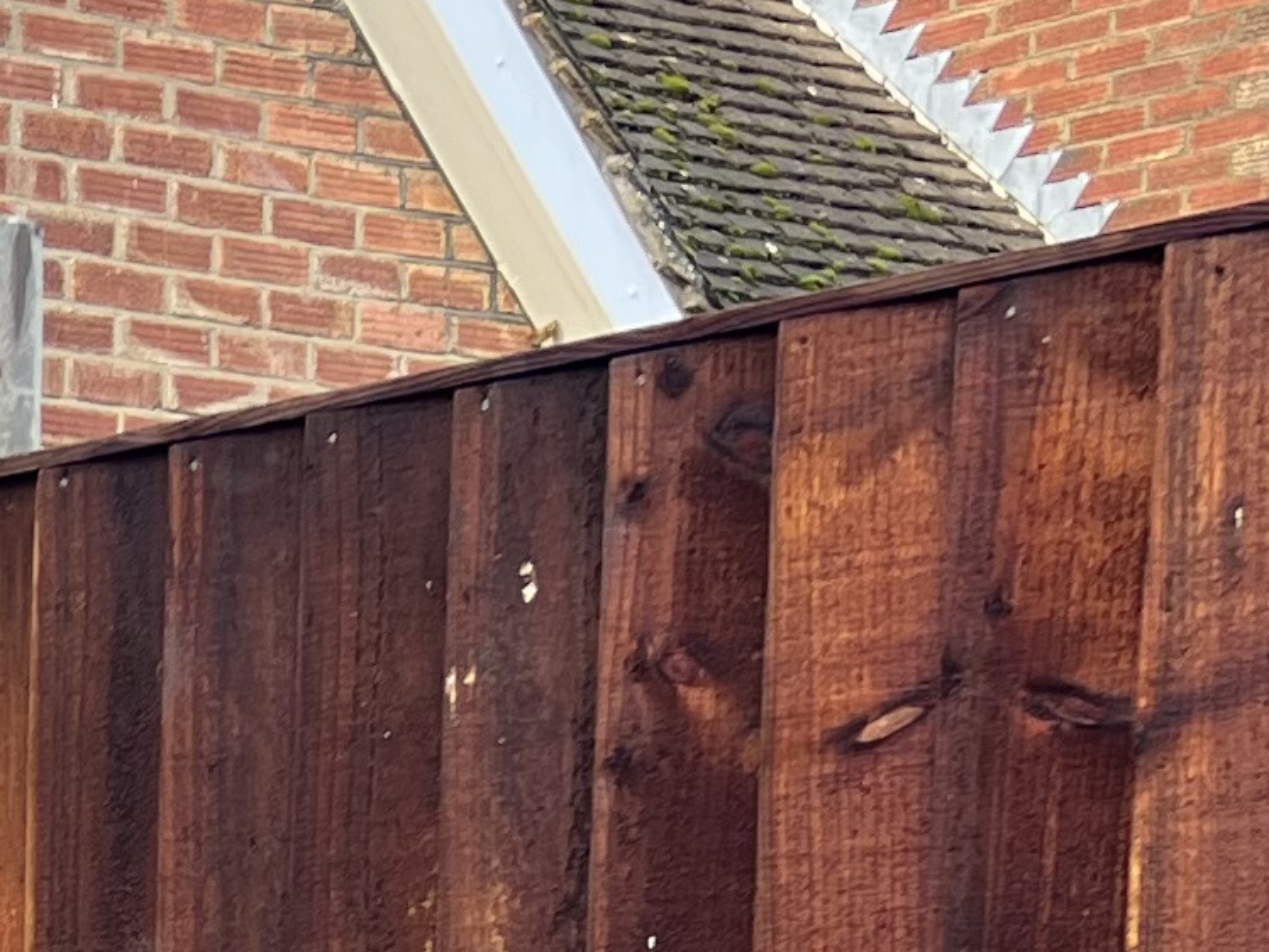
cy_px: 2082
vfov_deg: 9.7
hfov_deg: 13.2
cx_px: -727
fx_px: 5133
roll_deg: +0.8
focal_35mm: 140
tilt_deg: -8.9
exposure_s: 1/217
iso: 40
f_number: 1.5
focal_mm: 5.7
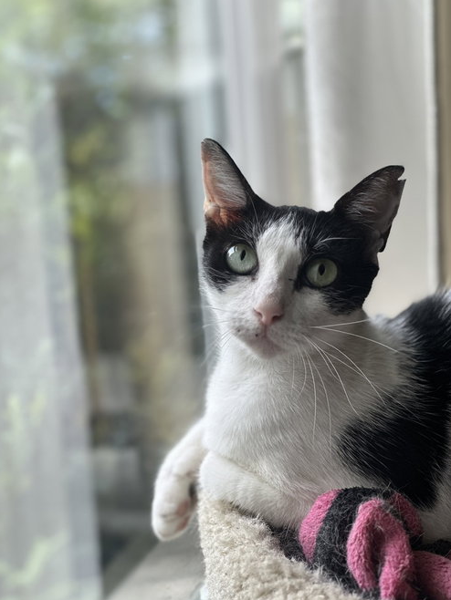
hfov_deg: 18.9
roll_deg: +4.7
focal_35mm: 78
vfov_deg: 25.0
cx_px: 225
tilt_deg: -15.5
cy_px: 301
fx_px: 1354
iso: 100
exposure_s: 1/121
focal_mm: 9
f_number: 2.8
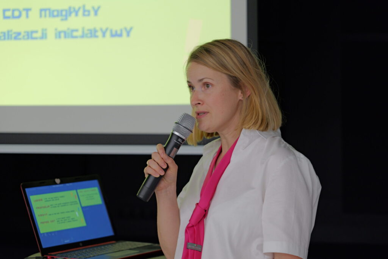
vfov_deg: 13.0
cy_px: 130
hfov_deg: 19.5
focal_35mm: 105
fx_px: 1132
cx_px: 194
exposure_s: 1/50
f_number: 4
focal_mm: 105
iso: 800
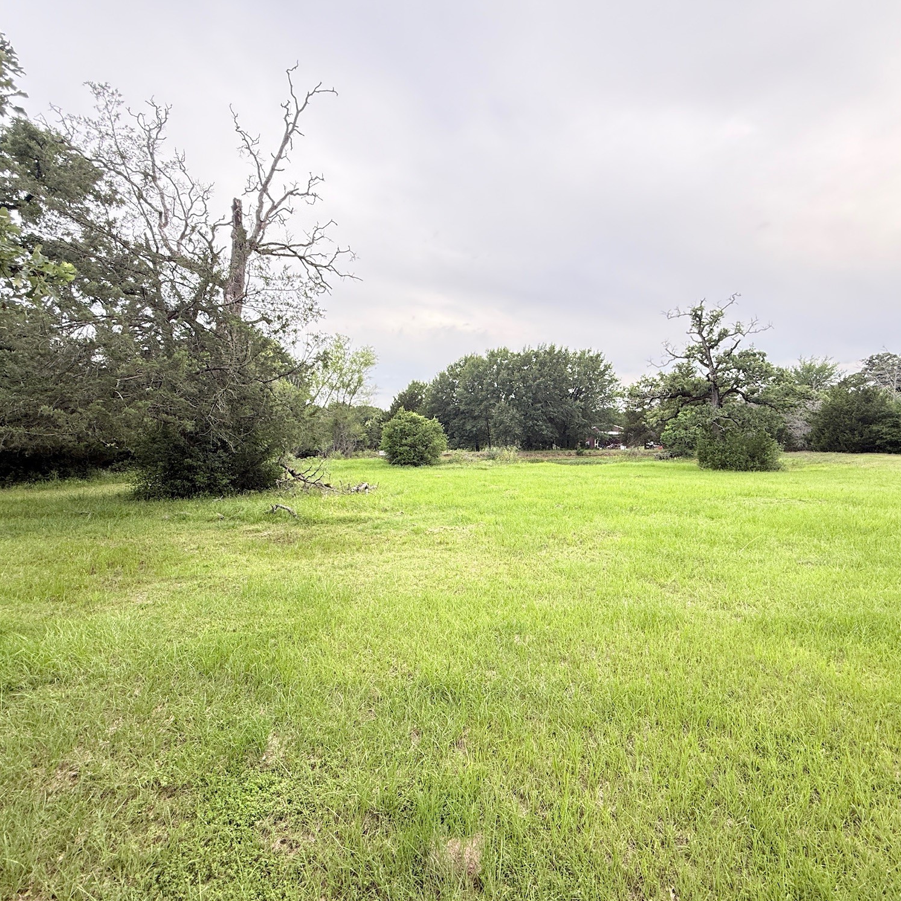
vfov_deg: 84.0
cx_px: 492
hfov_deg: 83.7
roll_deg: +0.2
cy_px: 444
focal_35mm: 17
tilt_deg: -0.8
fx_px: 501
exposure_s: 1/111
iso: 64
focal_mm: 2.22
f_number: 2.2
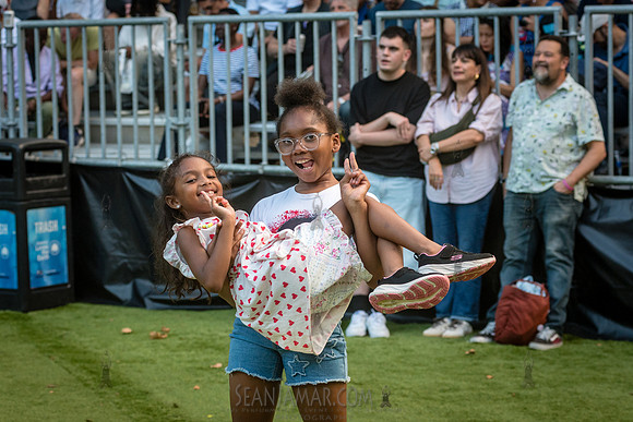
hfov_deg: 18.8
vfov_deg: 12.6
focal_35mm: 109
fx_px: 1912
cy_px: 235
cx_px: 358
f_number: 4.5
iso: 1000
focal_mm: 80
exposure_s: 1/320
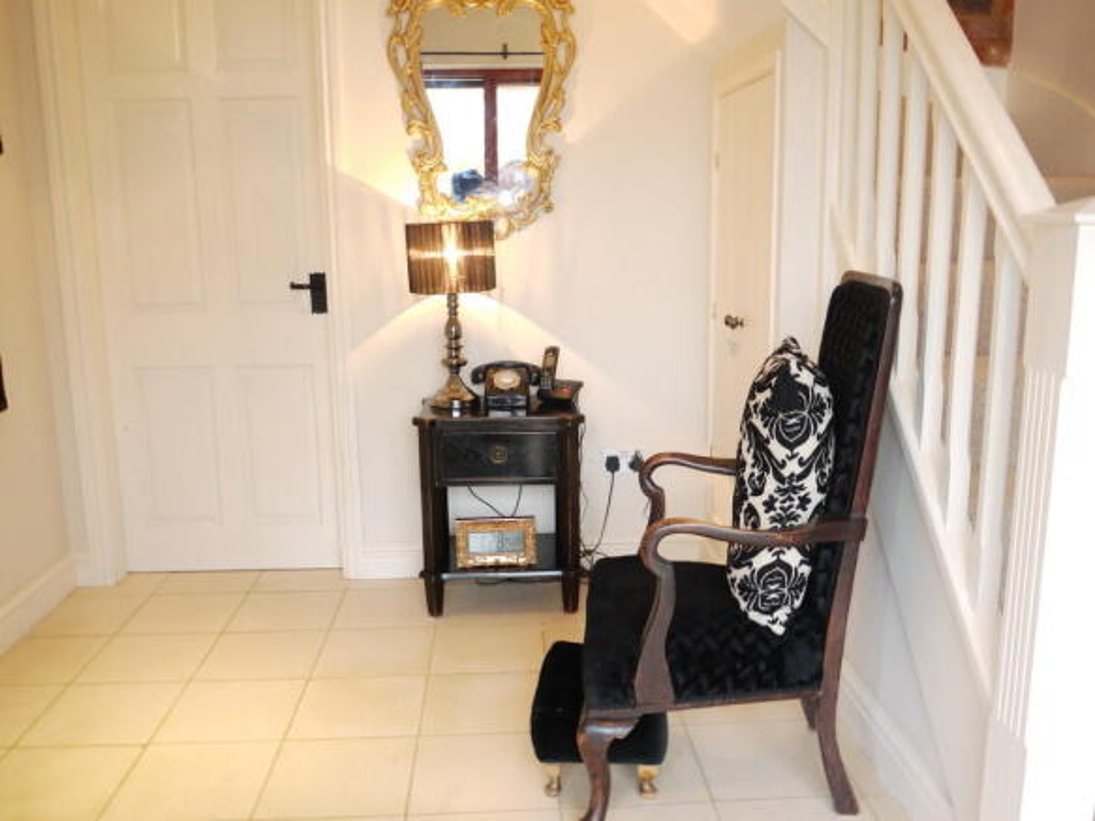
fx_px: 1012
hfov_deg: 56.8
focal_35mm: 32
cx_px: 548
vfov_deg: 44.1
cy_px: 410
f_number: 3.7
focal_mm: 16
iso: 400
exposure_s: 1/15
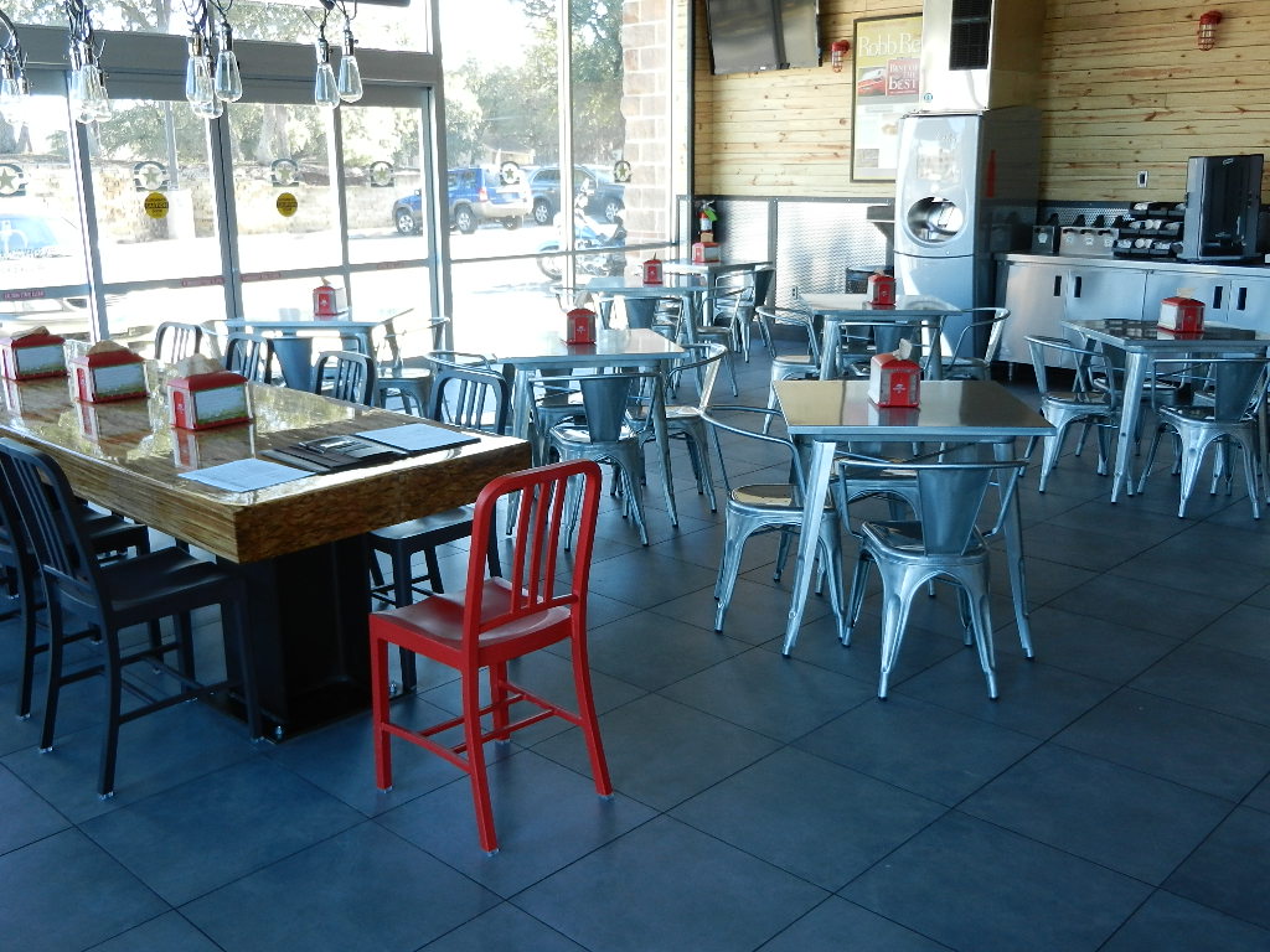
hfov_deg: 55.4
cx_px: 635
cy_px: 476
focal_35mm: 33
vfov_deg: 42.9
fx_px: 1211
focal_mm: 5.9
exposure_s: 1/50
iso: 160
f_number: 3.8
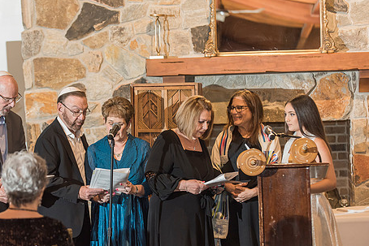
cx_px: 150
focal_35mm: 134
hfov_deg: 15.3
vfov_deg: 10.2
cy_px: 129
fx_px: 1374
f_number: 3.2
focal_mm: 105
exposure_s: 1/125
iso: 1250
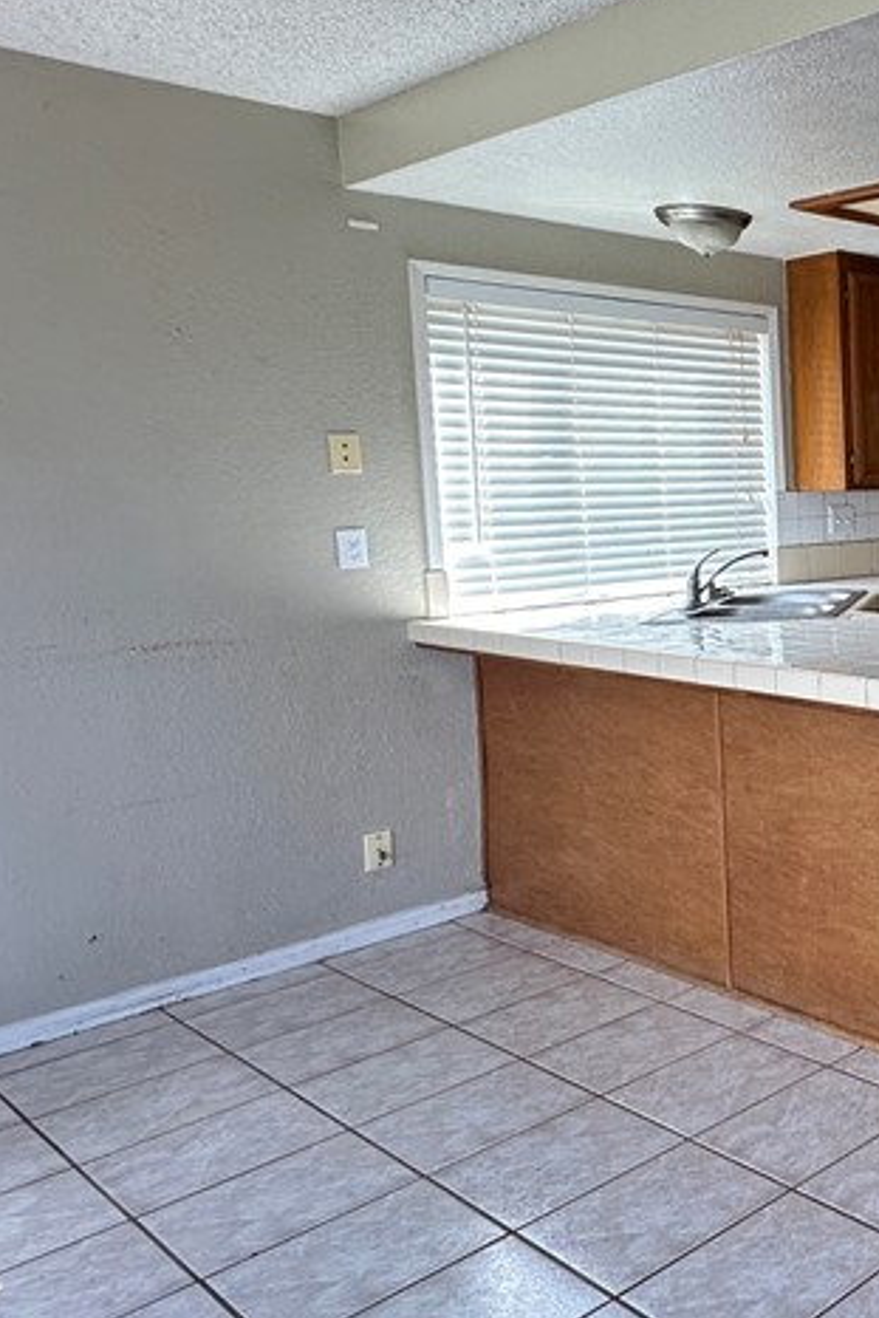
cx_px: 1300
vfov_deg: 58.4
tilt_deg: -4.0
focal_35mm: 32
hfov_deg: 28.2
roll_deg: +1.2
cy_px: 549
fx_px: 1171
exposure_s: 1/120
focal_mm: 2.22
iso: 100
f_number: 2.2
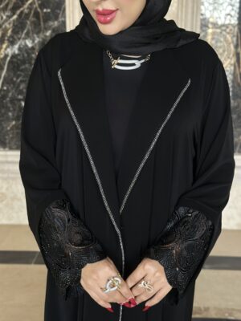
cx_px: 120
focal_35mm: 48
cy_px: 160
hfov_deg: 30.3
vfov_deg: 39.7
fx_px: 446
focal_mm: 6.86
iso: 250
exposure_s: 1/60
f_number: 1.78
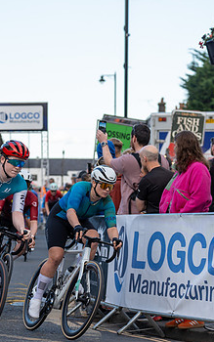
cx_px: -6
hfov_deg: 9.4
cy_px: 218
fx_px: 1287
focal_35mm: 138
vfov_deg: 15.1
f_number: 3.2
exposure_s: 1/1000
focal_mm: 70
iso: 320
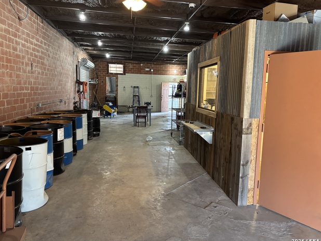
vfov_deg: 51.4
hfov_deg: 65.3
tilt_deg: -5.7
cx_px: 166
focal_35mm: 27
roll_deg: -2.1
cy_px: 119
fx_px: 250
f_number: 1.6
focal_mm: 5.96
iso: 500
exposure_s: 1/60
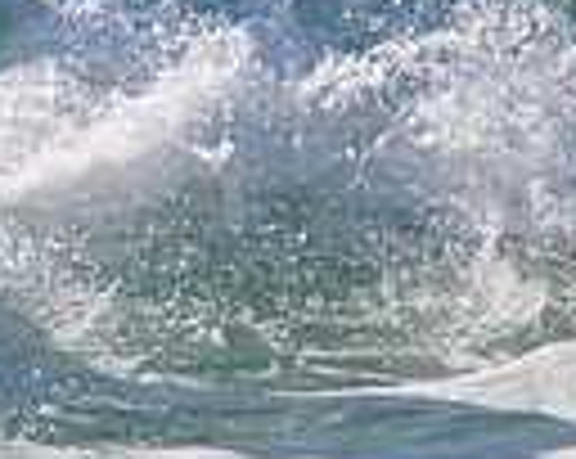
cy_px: -128
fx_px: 57907
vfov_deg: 0.5
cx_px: -585
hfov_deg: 0.6
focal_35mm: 3402
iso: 1100
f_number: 11
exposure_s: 1/1600
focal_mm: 800
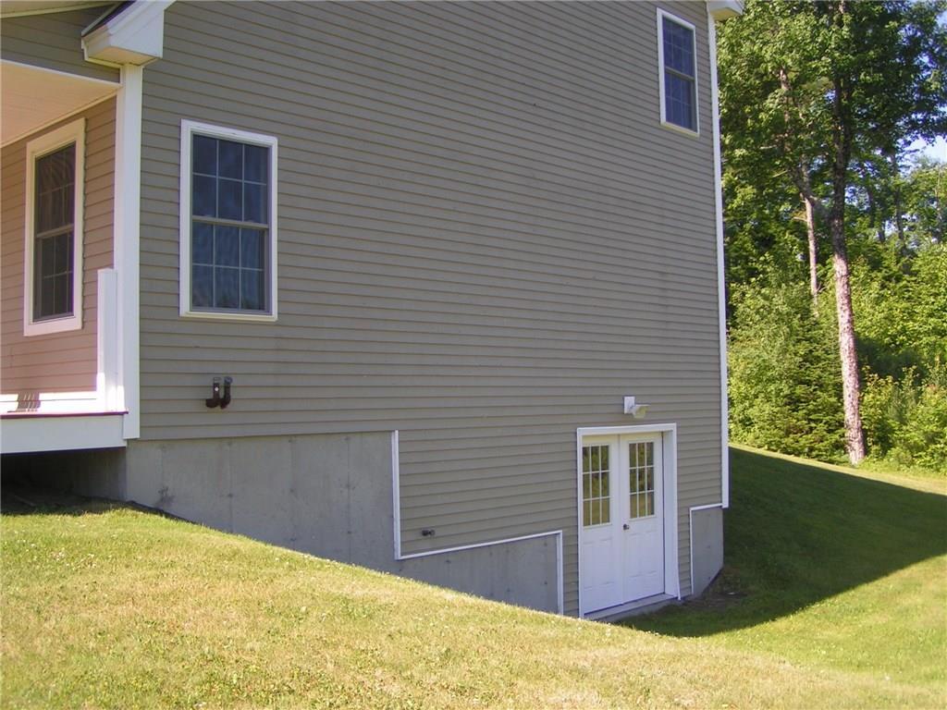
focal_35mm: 38
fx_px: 1040
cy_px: 355
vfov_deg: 37.7
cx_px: 474
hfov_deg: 49.0
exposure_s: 1/400
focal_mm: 5.8
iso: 50
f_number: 2.8
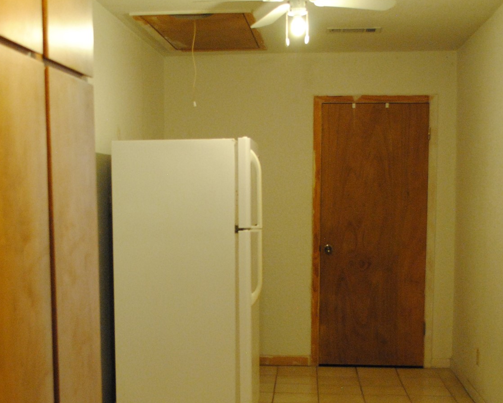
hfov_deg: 31.3
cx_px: 192
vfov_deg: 25.2
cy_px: 287
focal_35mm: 60
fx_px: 893
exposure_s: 1/30
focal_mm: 22
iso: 1000
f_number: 3.8
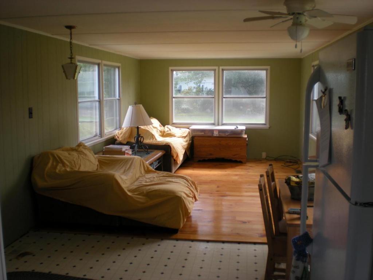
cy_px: 140
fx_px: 409
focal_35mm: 38
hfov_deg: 49.0
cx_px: 186
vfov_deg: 37.7
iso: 64
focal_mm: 6.3
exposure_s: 1/74.2
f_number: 3.1
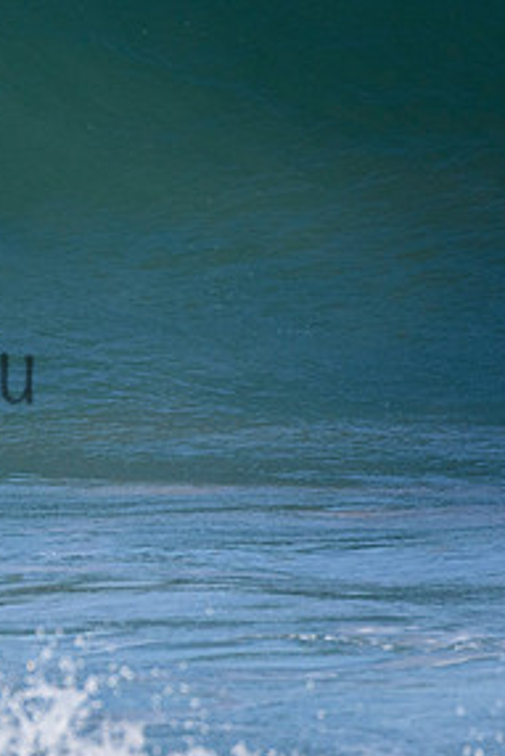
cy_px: 342
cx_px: -246
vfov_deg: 1.4
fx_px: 31984
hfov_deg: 0.9
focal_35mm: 1522
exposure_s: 1/4000
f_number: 5.6
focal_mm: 500
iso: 560
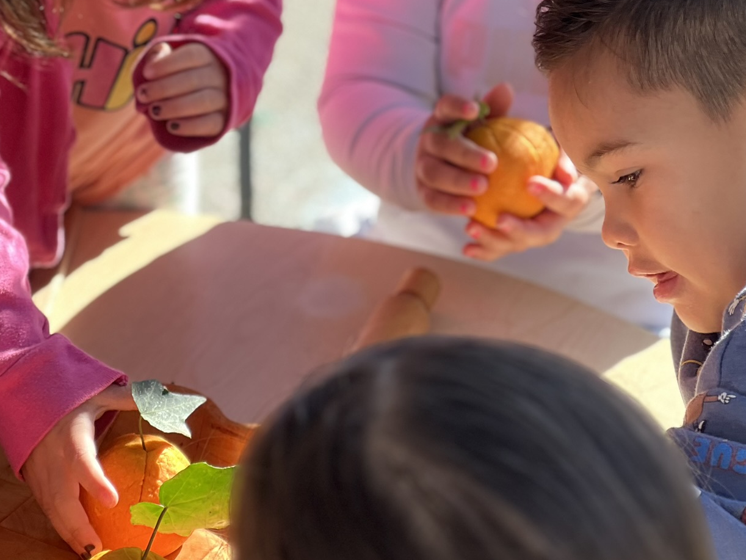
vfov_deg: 11.4
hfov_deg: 15.3
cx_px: 289
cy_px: 40
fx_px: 2781
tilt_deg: -23.7
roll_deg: +1.2
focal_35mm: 129
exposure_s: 1/121
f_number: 2.8
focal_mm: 9
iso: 40
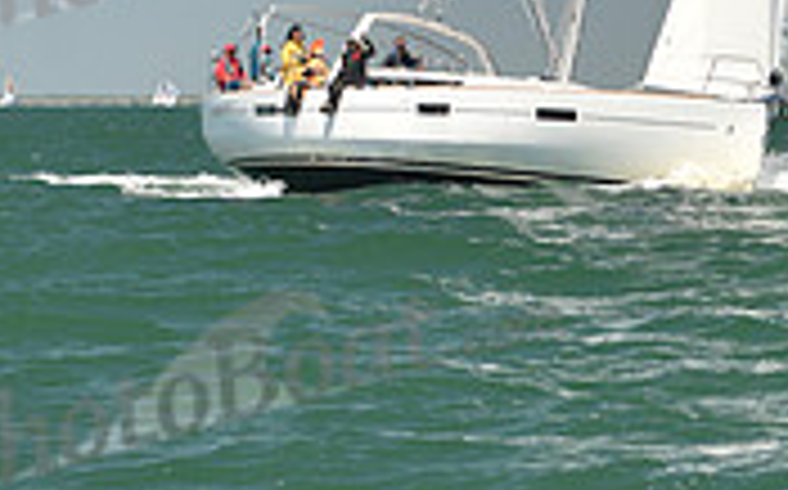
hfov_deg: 8.8
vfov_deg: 5.4
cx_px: 795
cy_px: -369
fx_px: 5085
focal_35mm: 237
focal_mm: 70
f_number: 4
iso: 250
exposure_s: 1/800
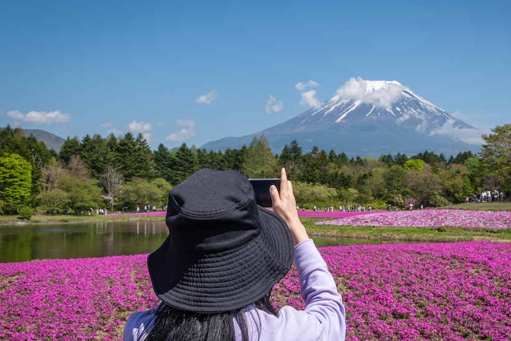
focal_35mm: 44
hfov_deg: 44.2
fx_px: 625
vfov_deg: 30.5
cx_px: 312
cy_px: 176
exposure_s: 1/400
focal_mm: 24
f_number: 10
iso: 200
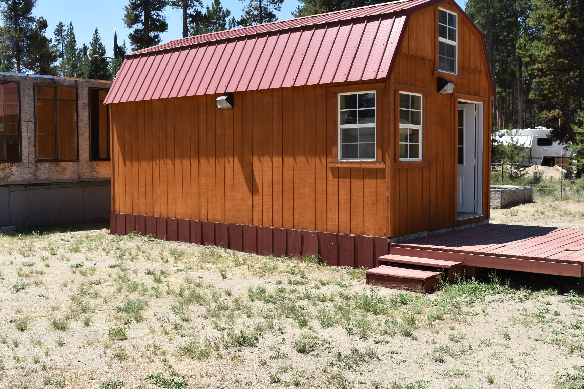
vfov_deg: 34.2
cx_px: 322
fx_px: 633
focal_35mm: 39
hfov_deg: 49.5
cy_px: 202
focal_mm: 20
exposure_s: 1/250
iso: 100
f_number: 8
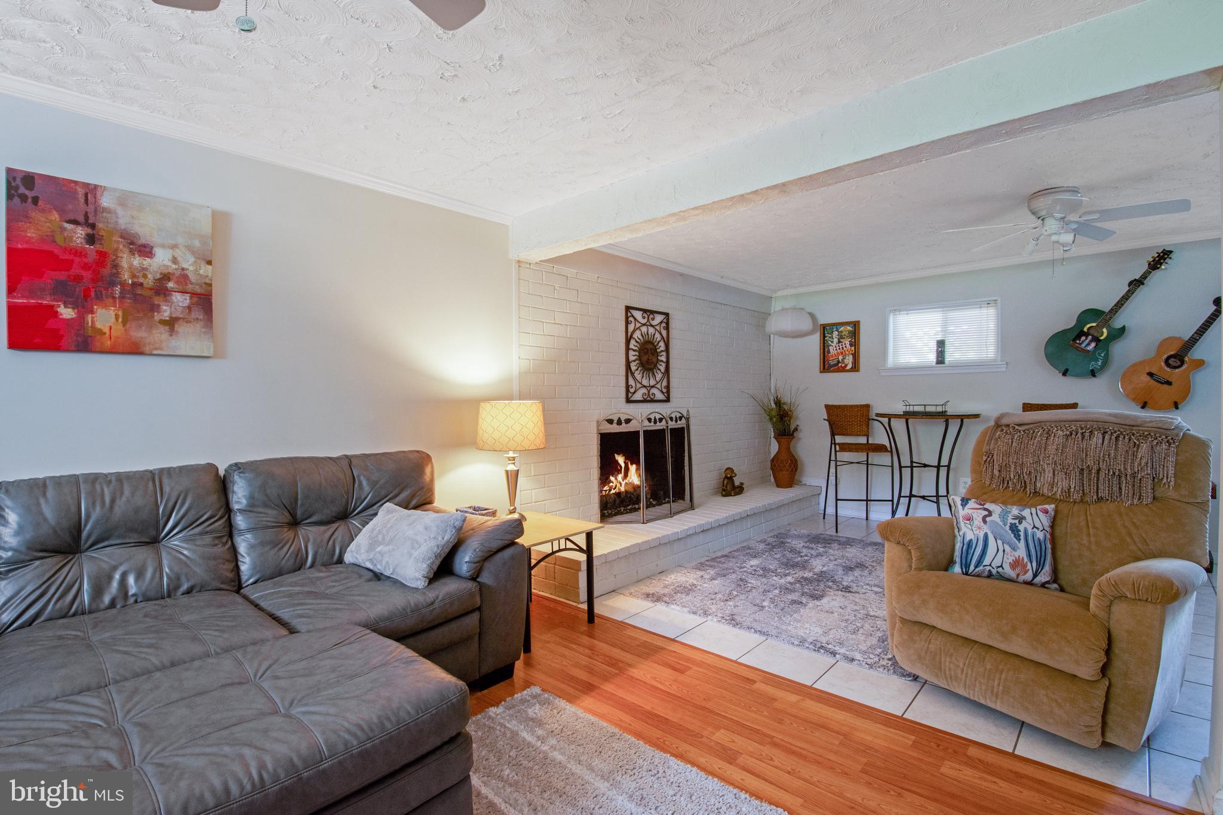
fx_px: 510
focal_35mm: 15
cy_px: 408
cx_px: 612
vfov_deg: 77.3
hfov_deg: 100.4
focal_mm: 10
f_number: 8
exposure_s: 1/5
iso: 1250
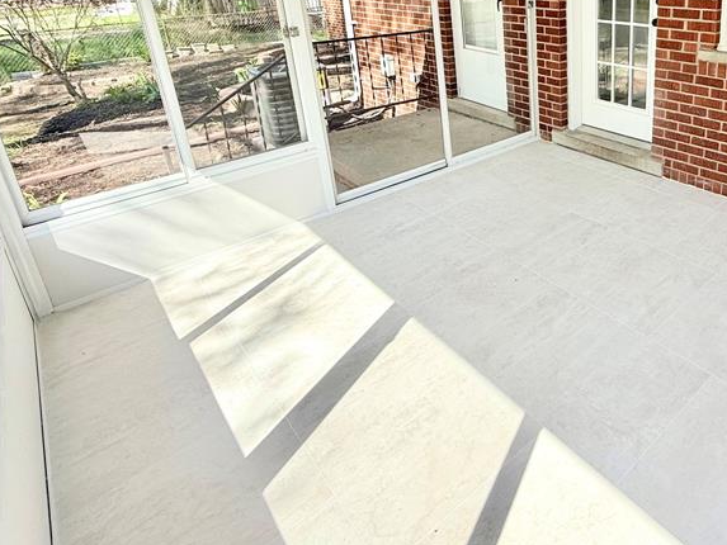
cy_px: 123
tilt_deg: -17.8
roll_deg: +1.1
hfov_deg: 64.6
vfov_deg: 52.0
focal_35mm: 25
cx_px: 557
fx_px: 525
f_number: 2.2
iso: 64
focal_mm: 2.22
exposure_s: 1/590
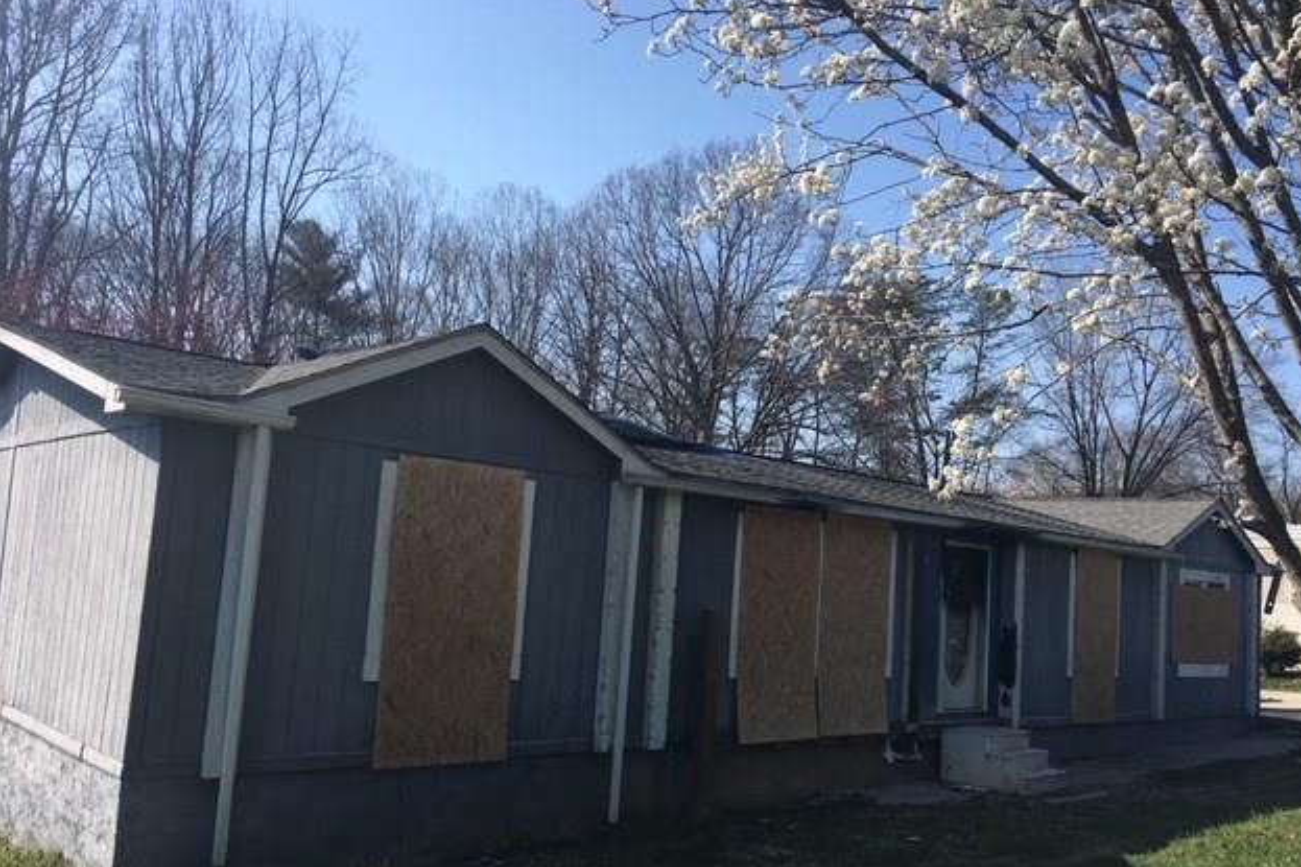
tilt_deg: +5.0
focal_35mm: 31
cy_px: 485
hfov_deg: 60.3
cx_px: 664
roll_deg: -5.7
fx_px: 1120
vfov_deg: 42.2
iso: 25
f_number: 2.2
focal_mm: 4.15
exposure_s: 1/1282
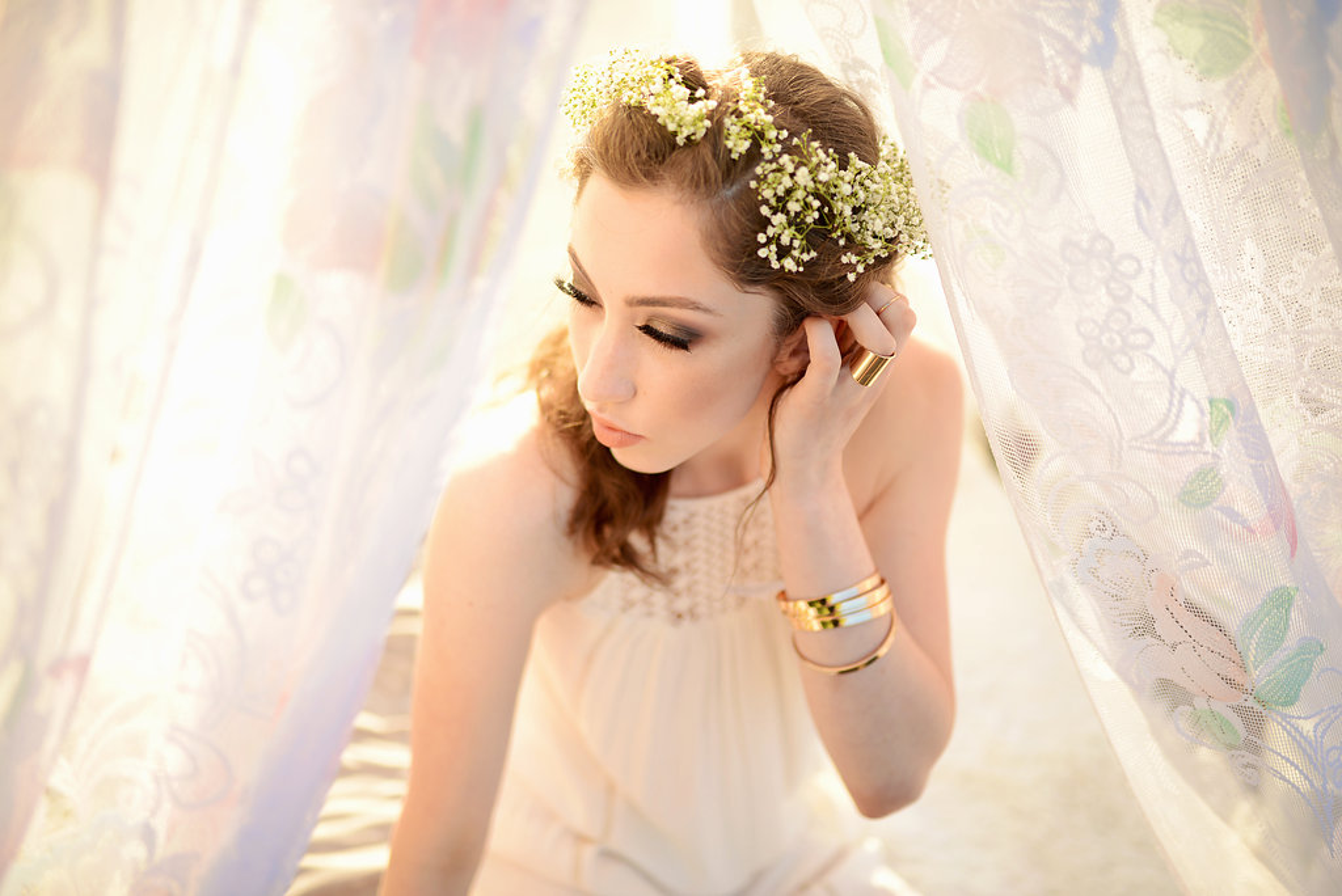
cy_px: 448
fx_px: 1305
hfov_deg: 54.4
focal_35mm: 35
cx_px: 671
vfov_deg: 37.9
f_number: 1.4
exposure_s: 1/1250
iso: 100
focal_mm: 35
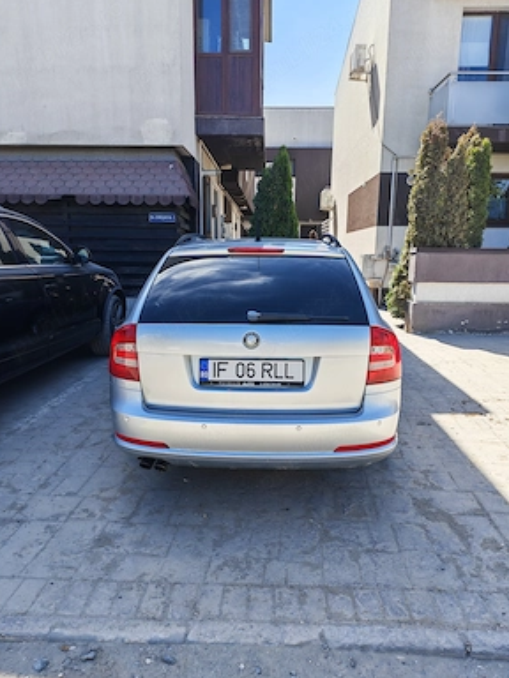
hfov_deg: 54.9
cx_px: 253
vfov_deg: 69.4
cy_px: 343
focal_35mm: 25
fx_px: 490
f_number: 1.9
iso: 50
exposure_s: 1/460
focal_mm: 6.12
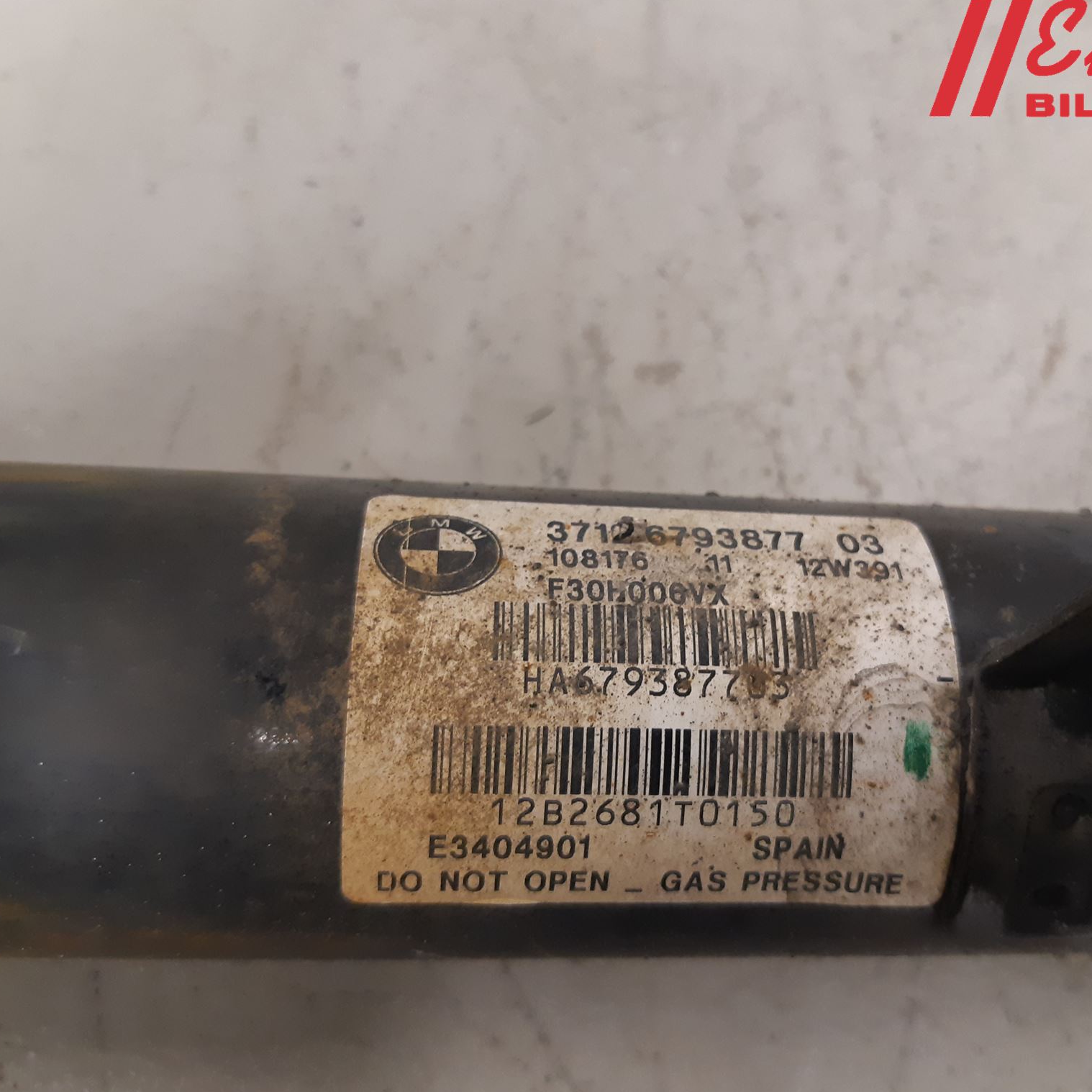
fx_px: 1106
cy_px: 547
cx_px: 634
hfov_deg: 52.3
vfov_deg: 52.5
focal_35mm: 31
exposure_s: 1/33
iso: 200
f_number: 1.7
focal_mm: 3.93
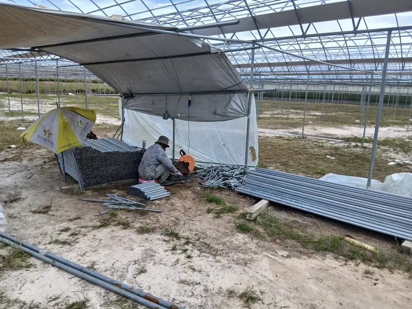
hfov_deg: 67.3
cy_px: 154
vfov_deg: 53.1
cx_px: 206
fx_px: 310
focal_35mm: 26
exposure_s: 1/446
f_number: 1.8
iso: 20
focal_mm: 3.98
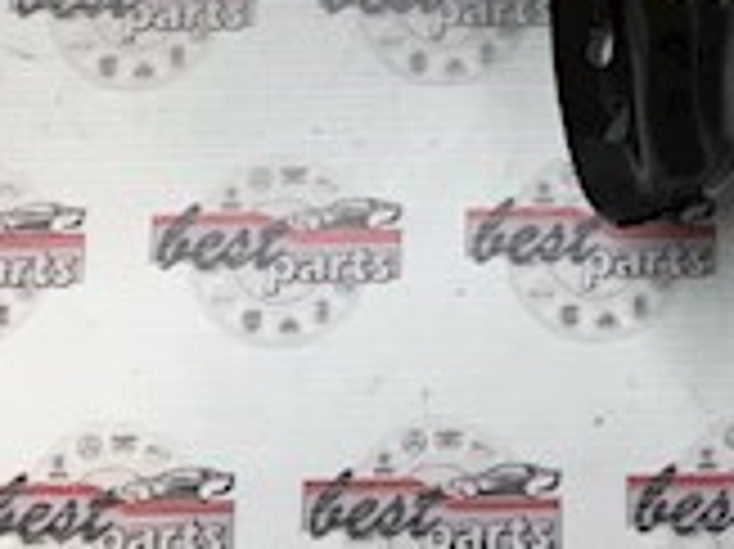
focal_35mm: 114
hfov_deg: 17.0
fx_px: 2415
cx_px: 698
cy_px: -495
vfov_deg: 11.8
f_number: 2.2
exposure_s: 1/33
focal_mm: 4.15
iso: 125
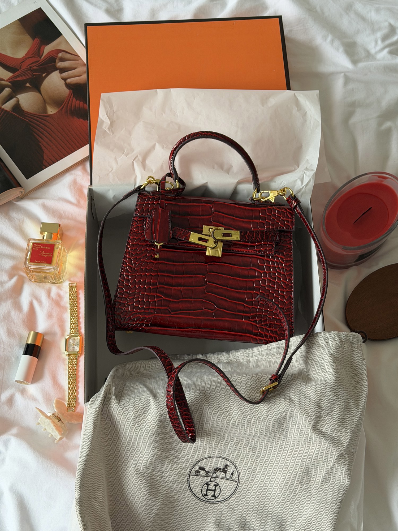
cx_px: 199
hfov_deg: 30.3
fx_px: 736
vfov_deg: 39.7
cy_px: 266
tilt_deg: -69.9
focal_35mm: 48
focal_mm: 6.76
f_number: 1.78
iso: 200
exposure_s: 1/60
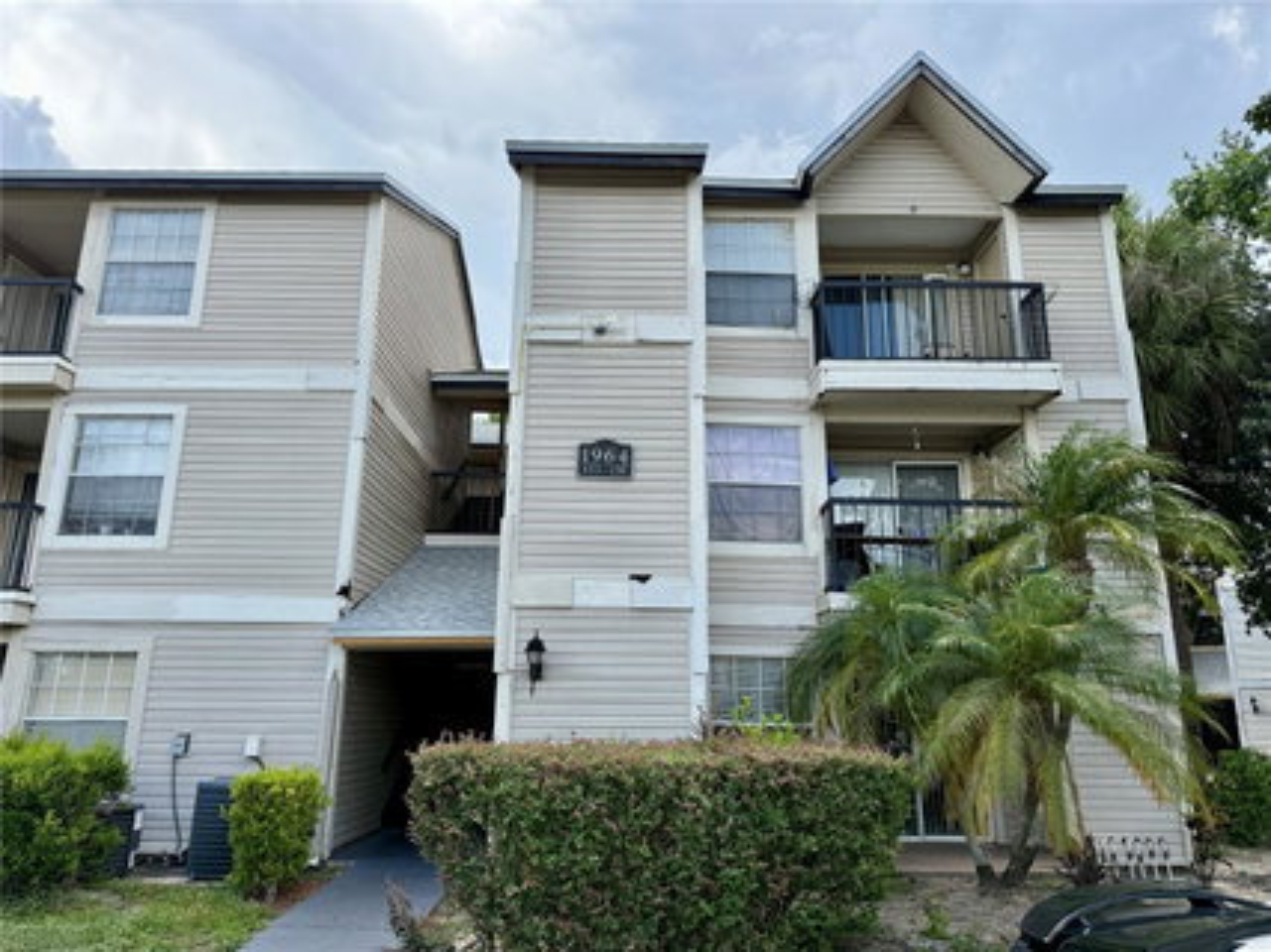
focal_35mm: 24
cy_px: 476
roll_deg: -0.1
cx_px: 636
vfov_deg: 56.8
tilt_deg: +16.0
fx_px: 881
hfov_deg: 71.6
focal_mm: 6.76
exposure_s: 1/2370
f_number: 1.78
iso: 100
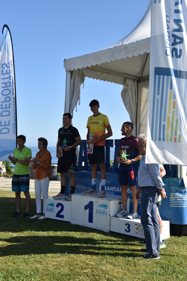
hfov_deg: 31.9
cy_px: 140
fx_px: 327
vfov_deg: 46.4
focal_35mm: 42
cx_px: 94
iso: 110
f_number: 8
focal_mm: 28
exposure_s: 1/250
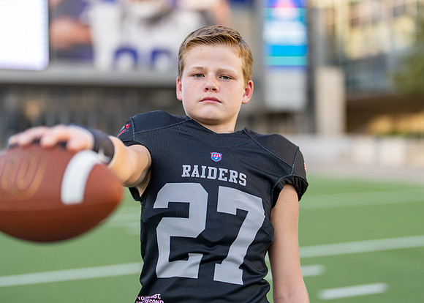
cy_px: 132
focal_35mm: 62
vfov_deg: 23.1
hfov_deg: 31.9
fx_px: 741
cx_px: 220
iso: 100
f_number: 1.2
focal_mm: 50
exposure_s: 1/1600
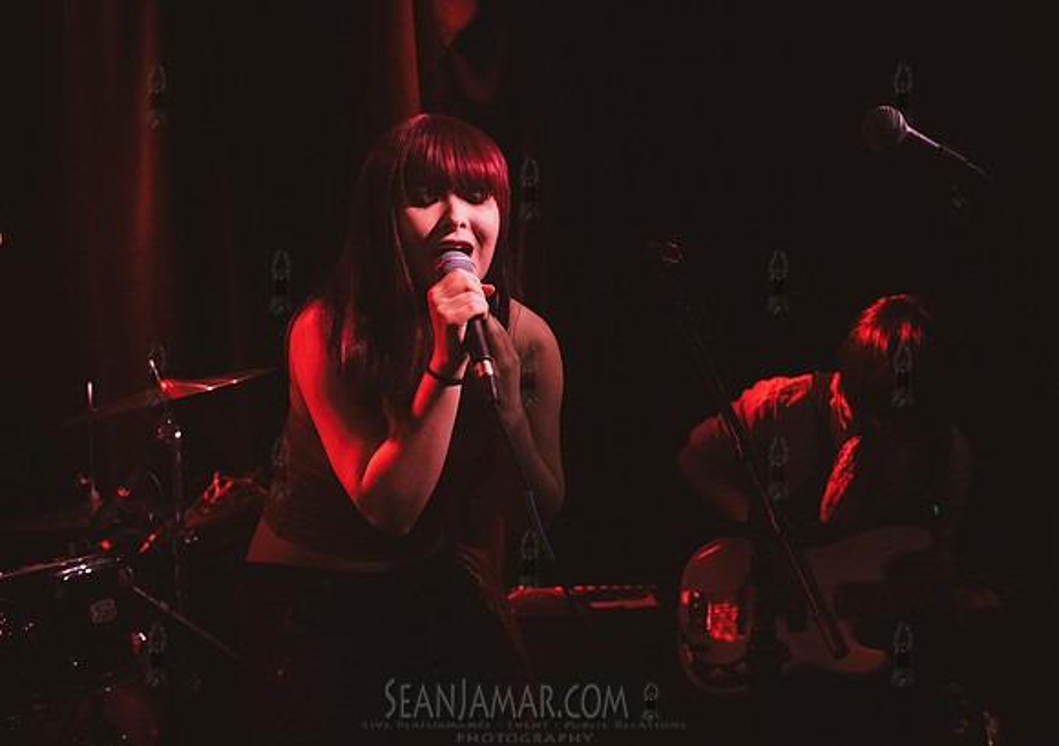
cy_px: 343
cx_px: 570
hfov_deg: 41.1
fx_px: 1412
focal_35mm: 47
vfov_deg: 29.6
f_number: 3.5
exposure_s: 1/320
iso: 8000
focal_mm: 42
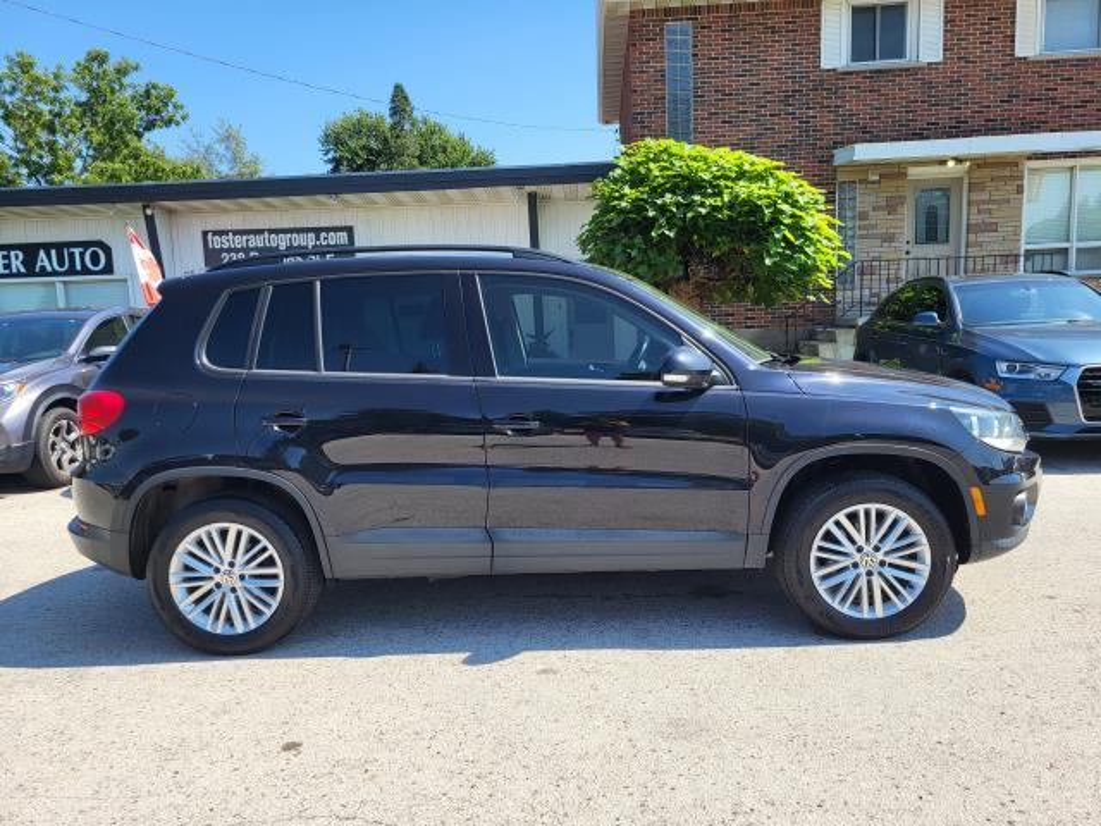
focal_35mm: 26
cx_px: 550
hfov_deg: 67.3
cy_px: 413
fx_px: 827
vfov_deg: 53.1
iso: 40
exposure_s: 1/1293
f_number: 1.8
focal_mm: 5.4
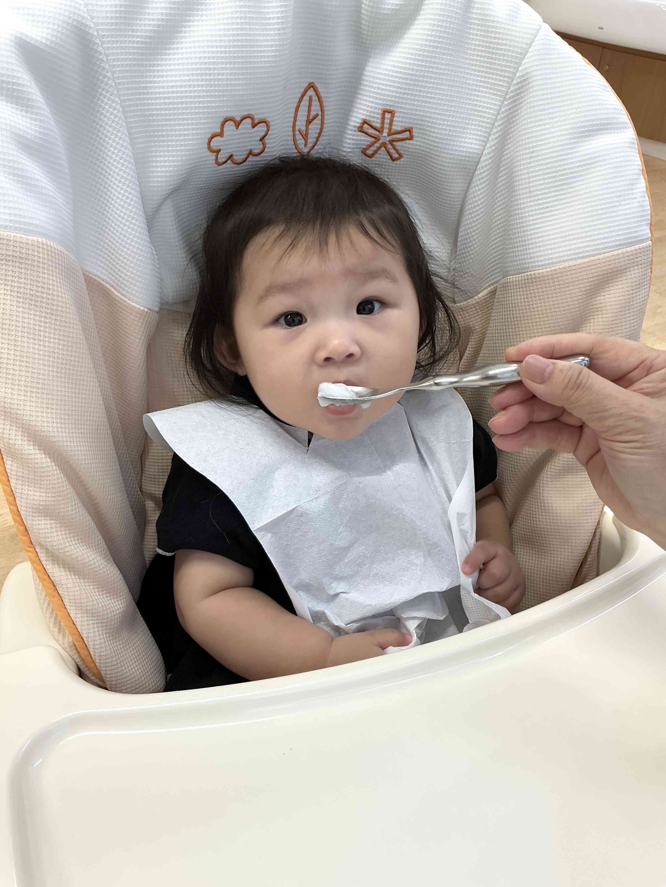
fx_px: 744
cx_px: 333
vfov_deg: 61.7
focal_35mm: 29
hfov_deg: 48.2
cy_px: 444
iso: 50
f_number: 1.8
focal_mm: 3
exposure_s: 1/120
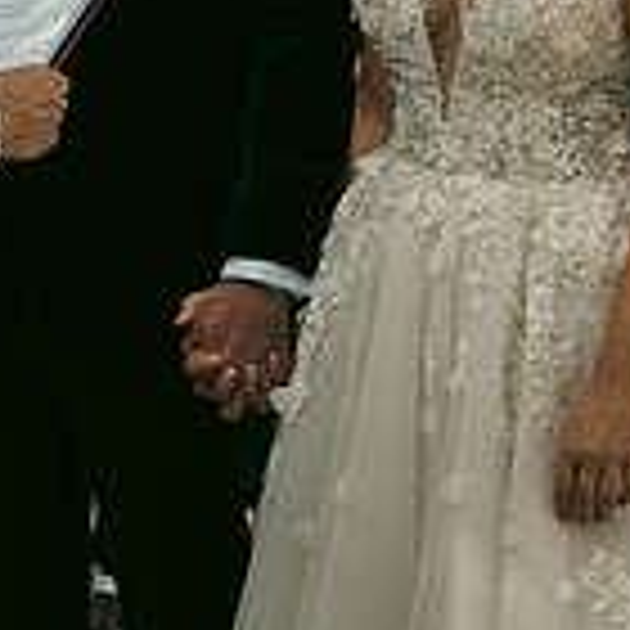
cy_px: -101
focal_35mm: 246
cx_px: 346
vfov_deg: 7.1
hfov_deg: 7.1
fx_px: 5065
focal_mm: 47
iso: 125
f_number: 3.5
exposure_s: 1/200
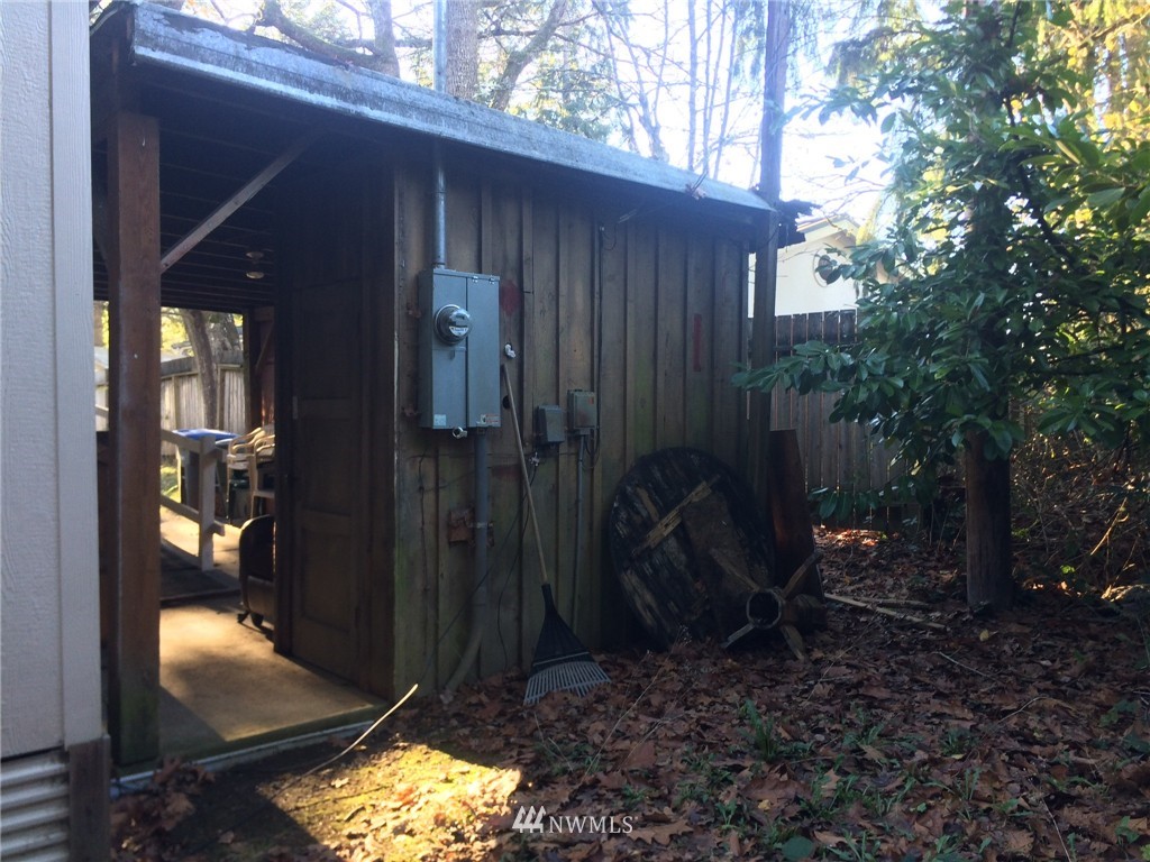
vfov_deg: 48.2
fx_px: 963
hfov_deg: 61.7
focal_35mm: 29
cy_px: 431
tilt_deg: -2.2
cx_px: 575
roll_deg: +0.8
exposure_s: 1/40
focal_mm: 4.15
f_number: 2.2
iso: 40
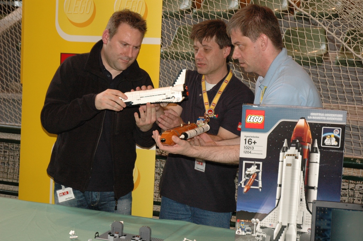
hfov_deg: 33.4
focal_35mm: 60
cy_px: 120
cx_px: 182
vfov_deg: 22.6
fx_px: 604
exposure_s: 1/50
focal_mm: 40
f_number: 7.1
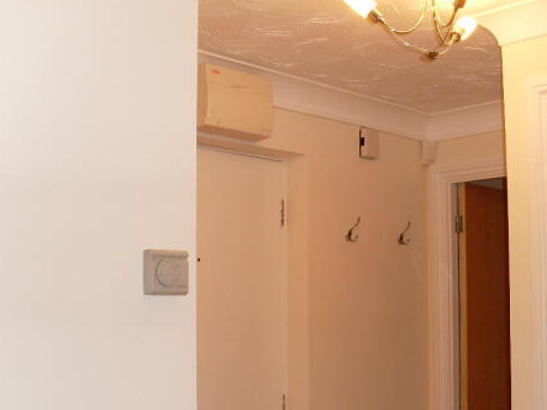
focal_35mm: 50
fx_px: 790
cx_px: 343
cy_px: 265
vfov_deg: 28.9
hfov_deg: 38.0
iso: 100
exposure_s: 1/45
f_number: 3
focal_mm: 6.3
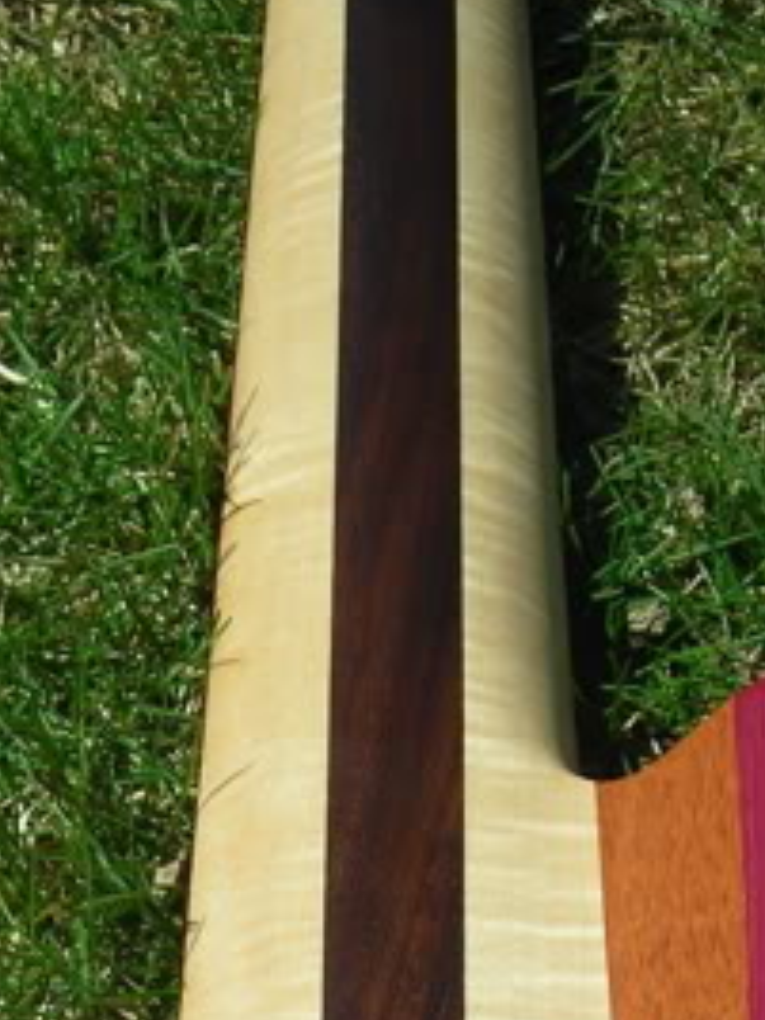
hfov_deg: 12.7
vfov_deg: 16.5
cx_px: 278
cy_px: 1031
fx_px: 3448
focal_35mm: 117
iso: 50
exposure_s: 1/264
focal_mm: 7.8
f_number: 6.9
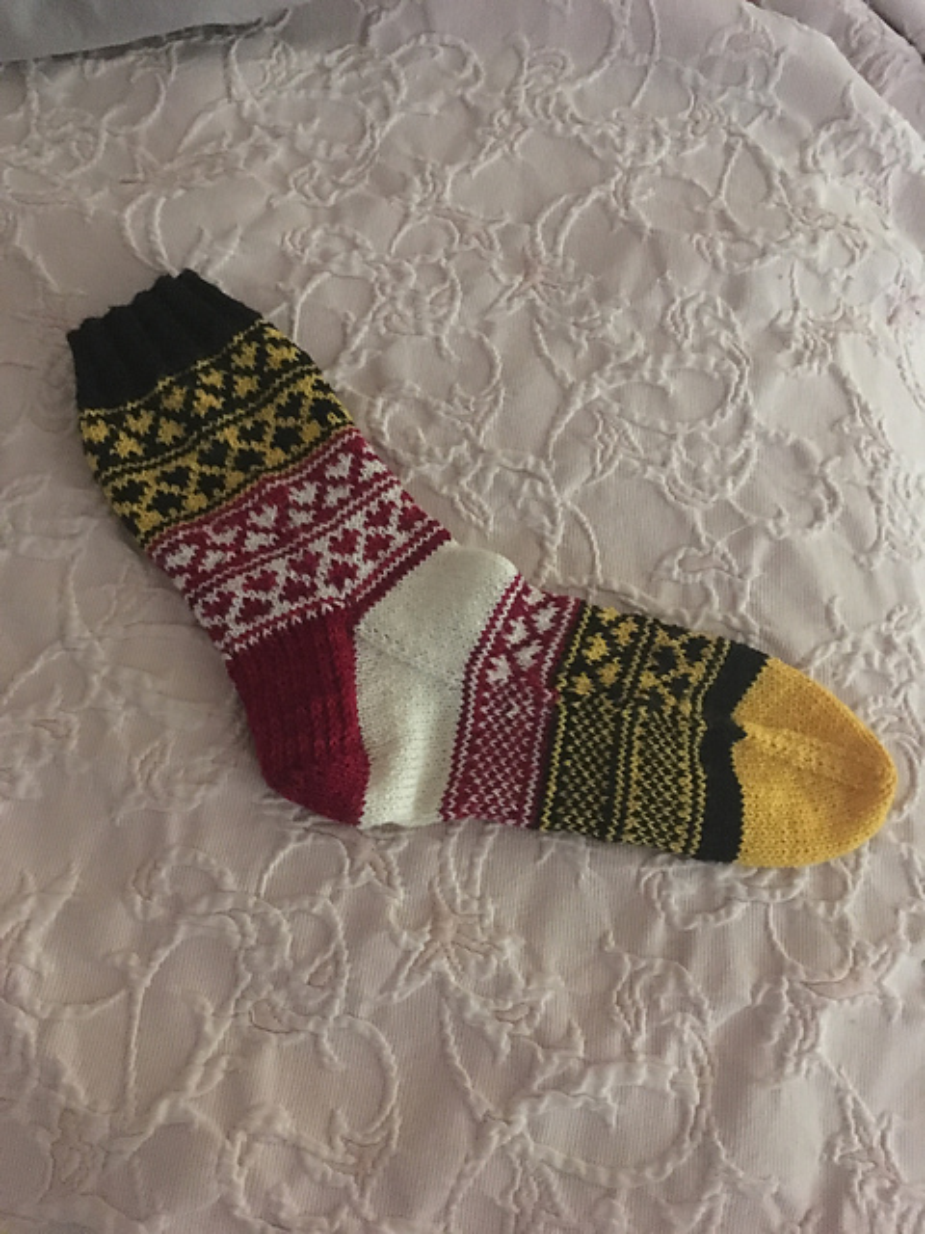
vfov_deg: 61.7
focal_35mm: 29
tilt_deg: -65.5
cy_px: 617
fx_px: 1033
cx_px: 462
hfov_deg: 48.2
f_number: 2.2
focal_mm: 4.15
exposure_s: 1/15
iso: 800
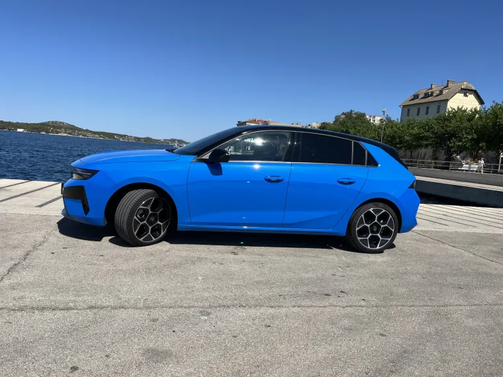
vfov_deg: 53.1
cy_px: 188
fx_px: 378
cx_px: 252
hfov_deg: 67.3
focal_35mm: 26
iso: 50
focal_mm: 5.1
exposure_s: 1/4149
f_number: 1.6
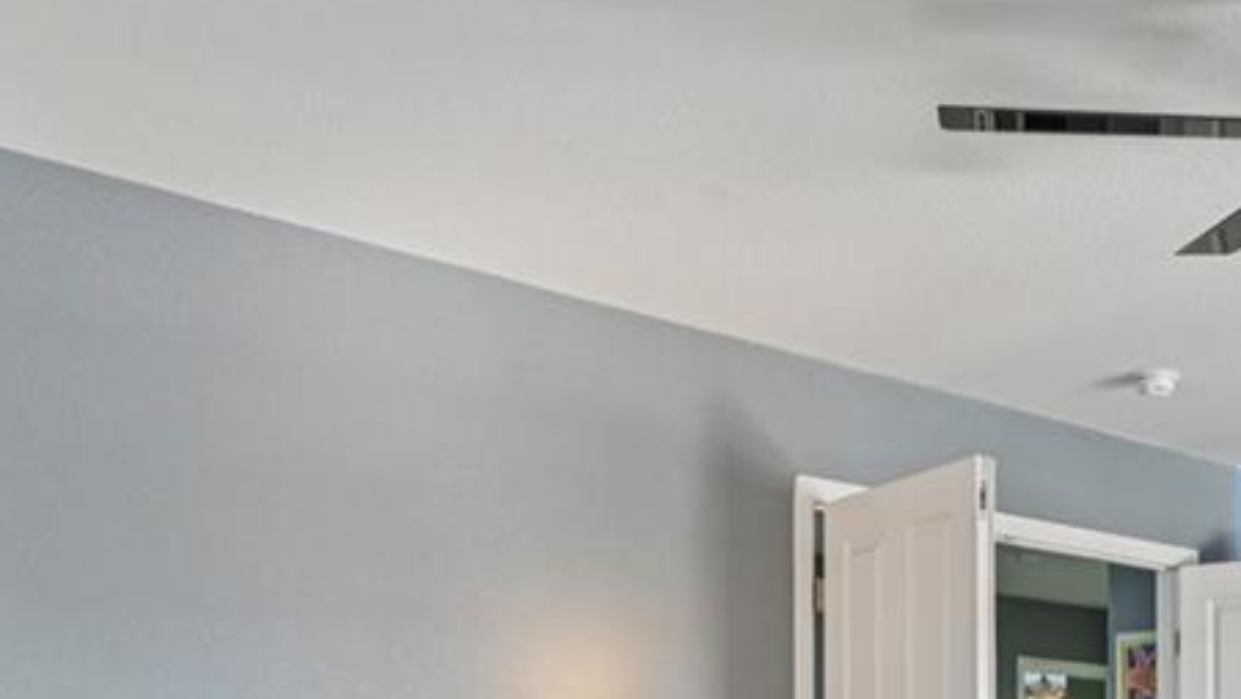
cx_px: 1161
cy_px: 809
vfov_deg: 21.6
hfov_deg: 36.8
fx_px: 1712
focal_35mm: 52
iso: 400
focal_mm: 14
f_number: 13
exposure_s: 1/15
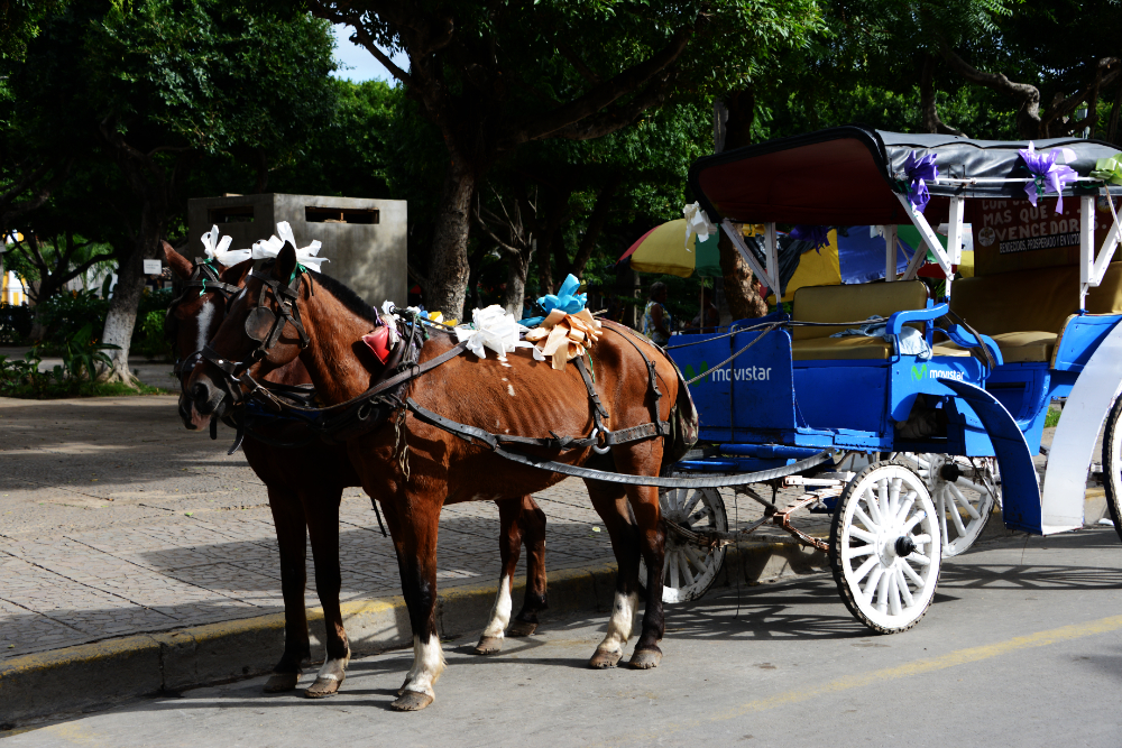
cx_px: 561
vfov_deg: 28.1
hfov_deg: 41.1
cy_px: 374
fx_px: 1496
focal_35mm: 48
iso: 250
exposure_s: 1/640
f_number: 5.6
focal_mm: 48
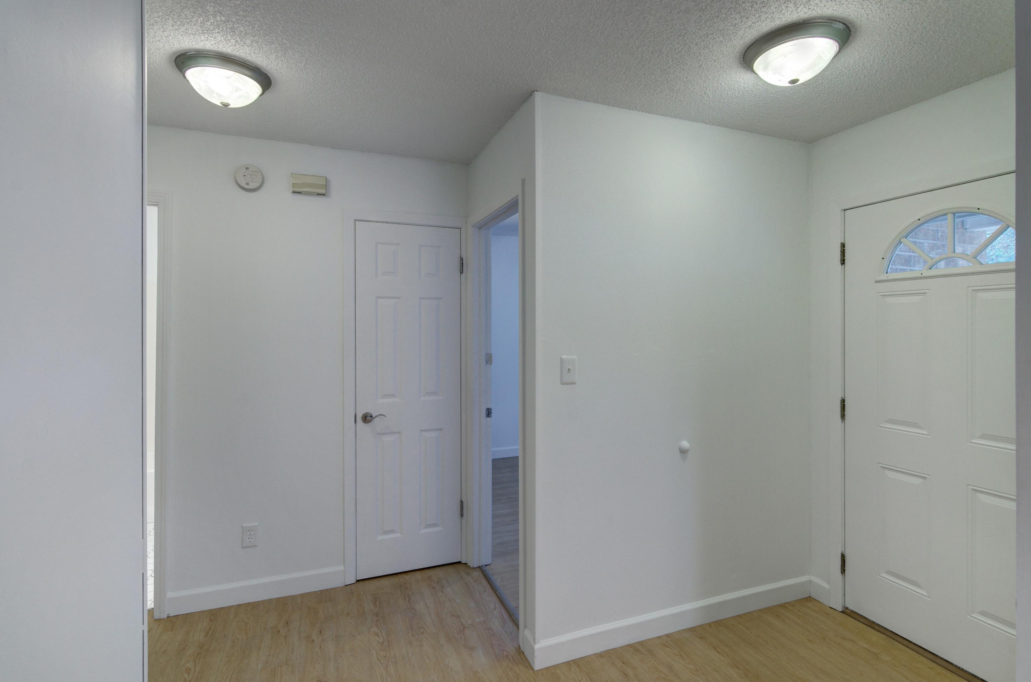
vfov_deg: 71.8
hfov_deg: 95.1
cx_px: 516
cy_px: 341
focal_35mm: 16
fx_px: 471
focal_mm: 11
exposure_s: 1/30
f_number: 9
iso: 400
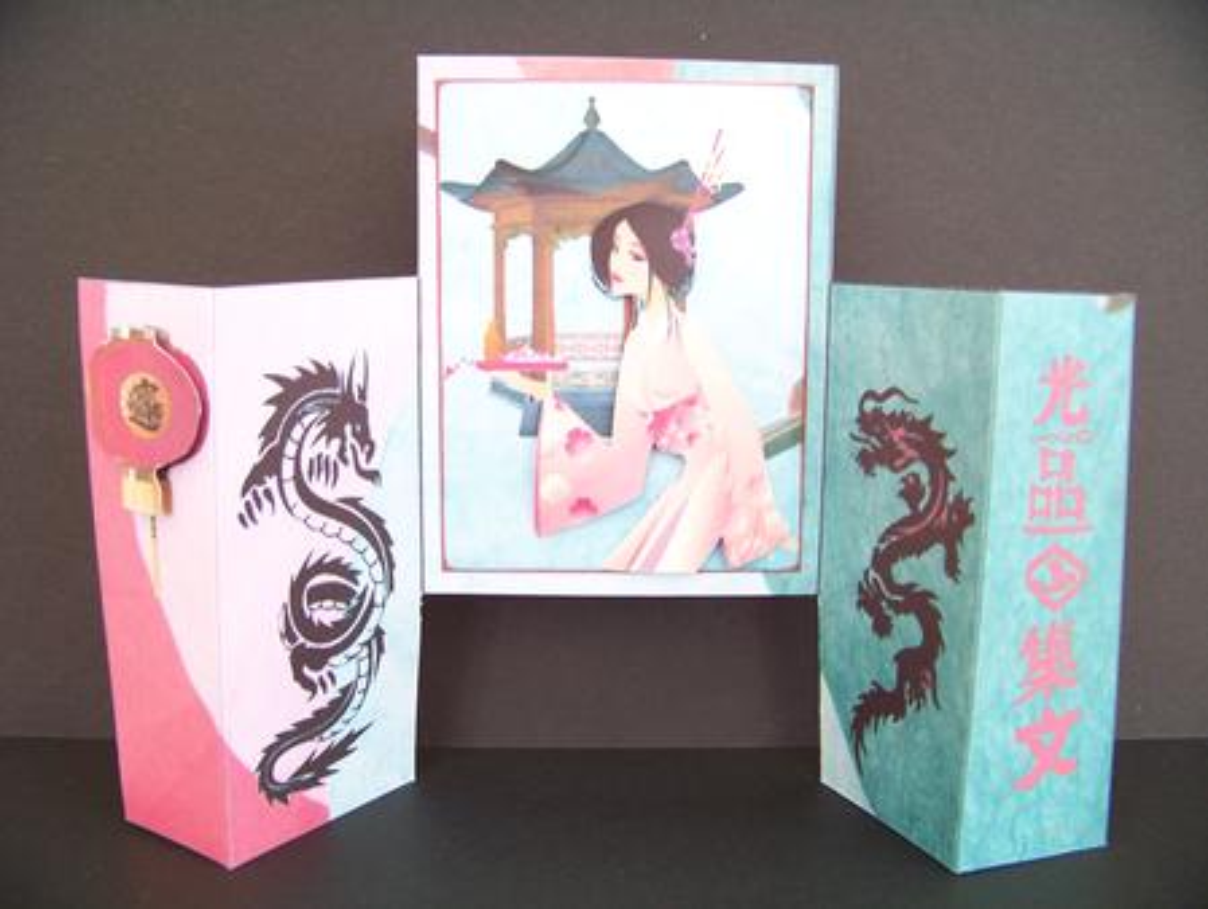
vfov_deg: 39.7
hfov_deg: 51.3
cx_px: 604
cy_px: 454
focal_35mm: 36
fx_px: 1258
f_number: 2.8
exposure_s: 1/30
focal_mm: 5.85
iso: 115
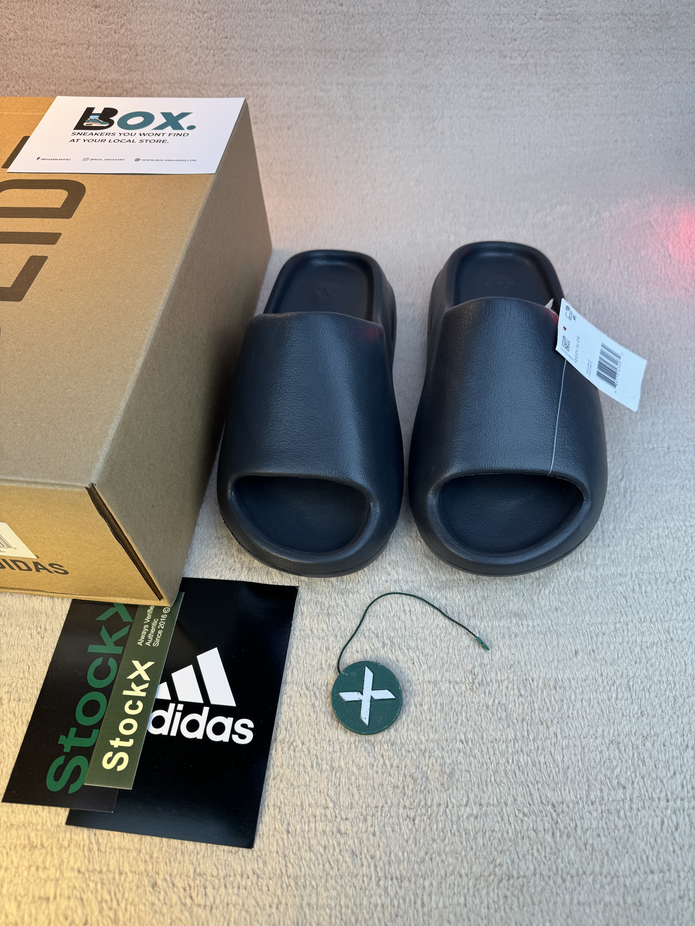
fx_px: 642
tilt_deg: -54.5
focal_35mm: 24
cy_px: 463
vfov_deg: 71.6
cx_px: 348
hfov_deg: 56.8
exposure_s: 1/842
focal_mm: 6.76
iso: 80
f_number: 1.78
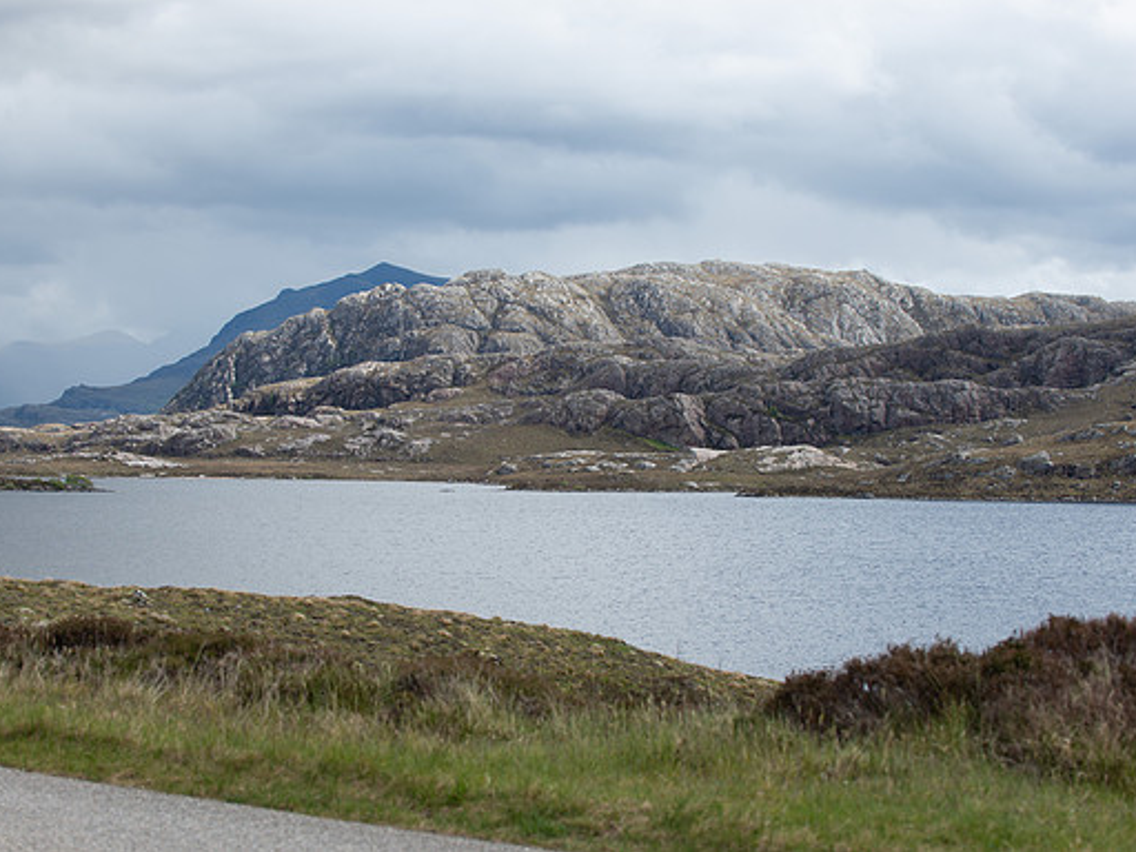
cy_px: 425
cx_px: 506
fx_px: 2789
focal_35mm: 85
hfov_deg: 23.0
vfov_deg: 17.4
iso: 100
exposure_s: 1/320
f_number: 7.1
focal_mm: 78
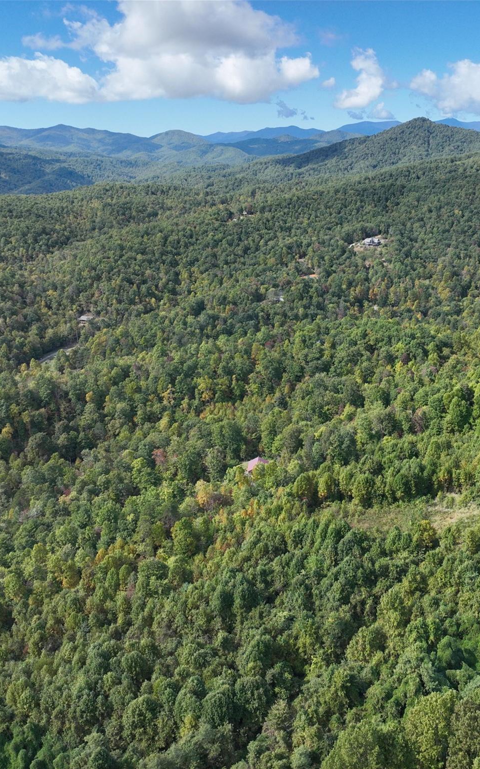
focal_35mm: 34
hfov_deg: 36.4
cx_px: 360
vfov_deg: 56.7
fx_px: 712
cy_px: 384
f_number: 2.8
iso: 100
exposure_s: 1/2000
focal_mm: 12.29
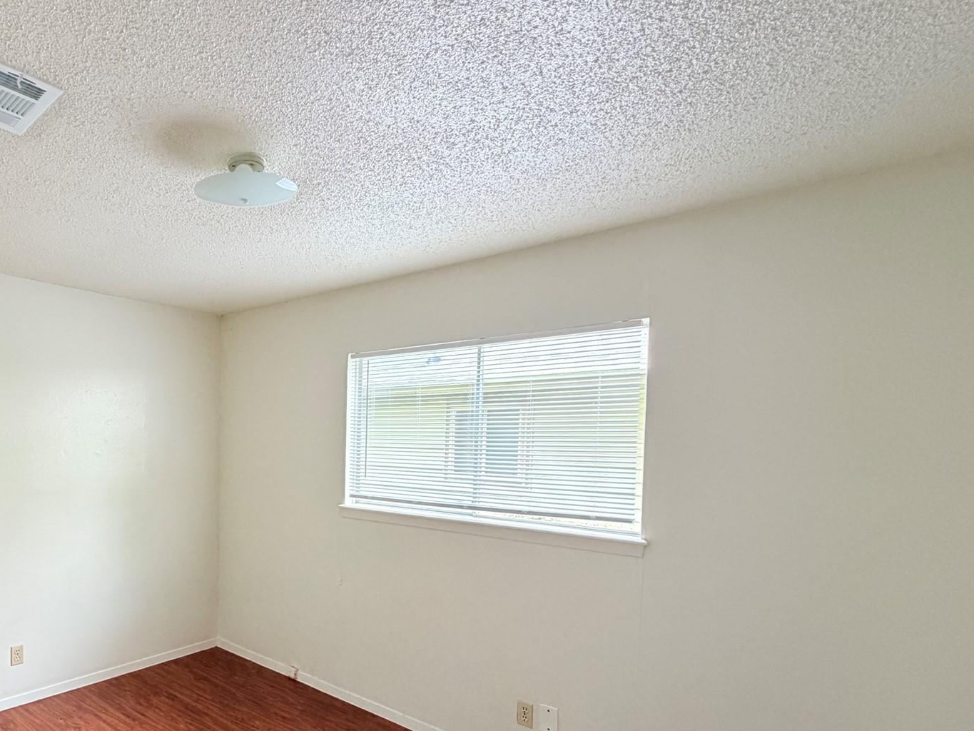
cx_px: 267
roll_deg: -0.8
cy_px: 460
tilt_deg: -2.3
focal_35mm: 21
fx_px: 591
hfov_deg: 74.4
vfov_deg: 62.5
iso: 250
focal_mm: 2.22
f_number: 2.2
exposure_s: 1/121
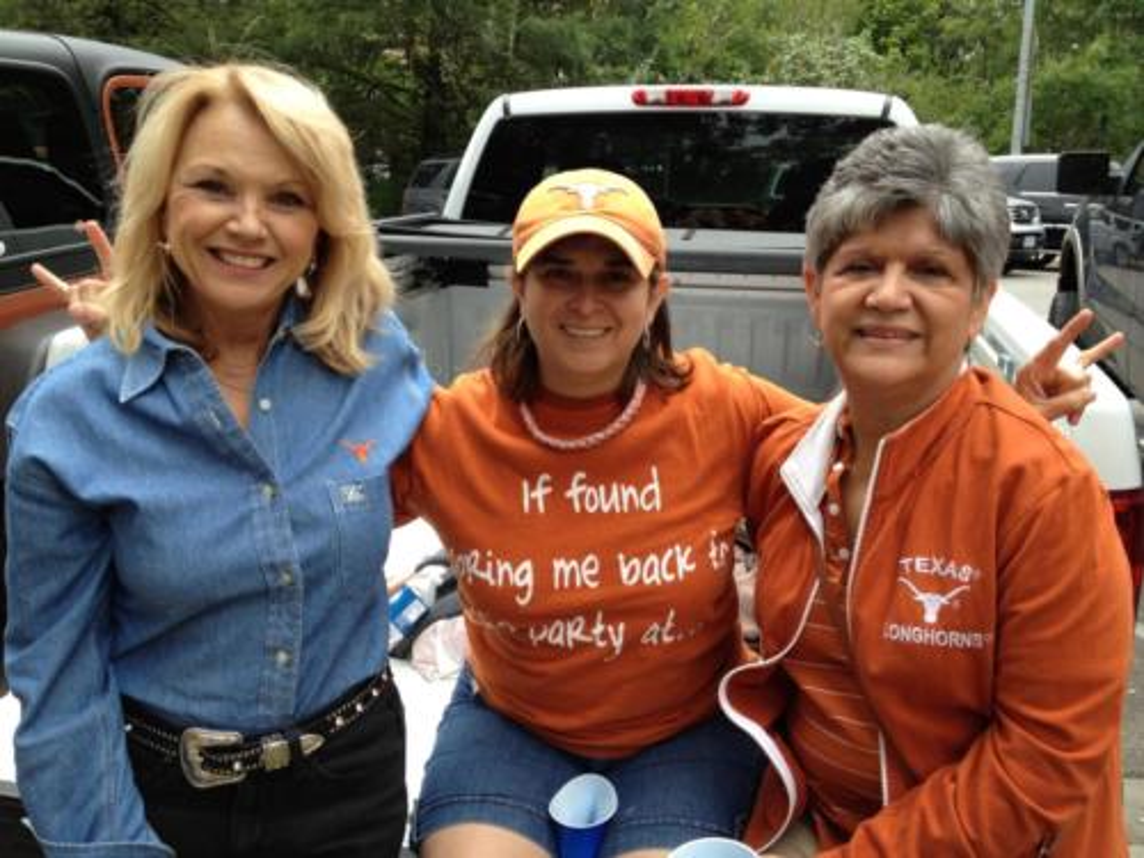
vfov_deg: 40.7
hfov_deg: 52.6
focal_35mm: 35
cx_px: 572
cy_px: 429
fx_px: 1157
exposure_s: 1/305
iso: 64
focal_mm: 4.28
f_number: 2.4
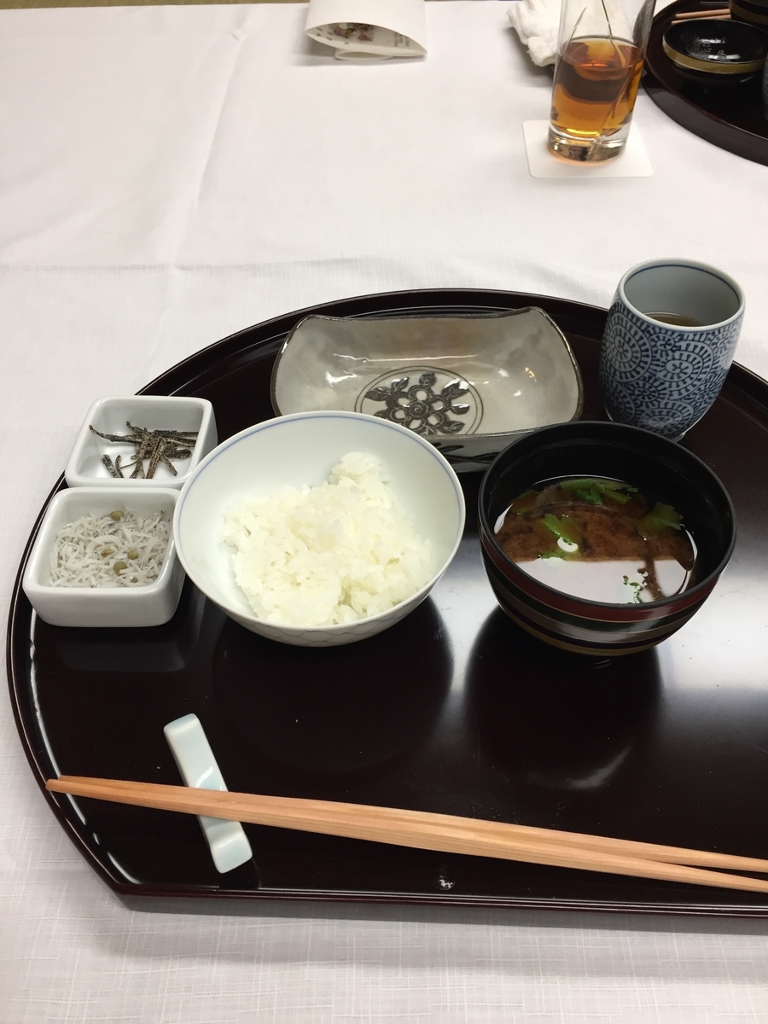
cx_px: 384
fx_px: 858
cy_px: 512
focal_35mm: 29
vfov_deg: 61.7
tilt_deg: -46.6
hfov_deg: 48.2
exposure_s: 1/30
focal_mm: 4.15
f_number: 2.2
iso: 64
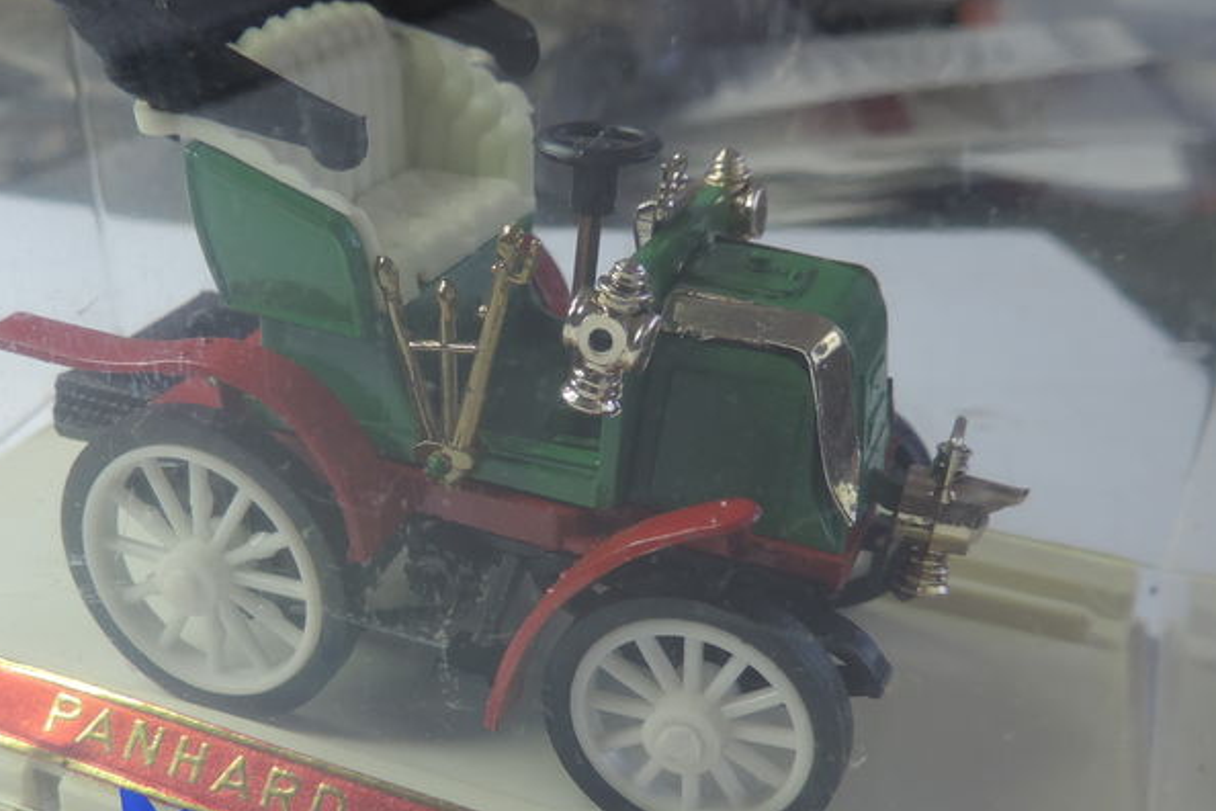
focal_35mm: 42
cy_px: 532
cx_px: 401
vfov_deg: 31.7
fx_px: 1419
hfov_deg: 45.7
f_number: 3
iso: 90
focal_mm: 4.3
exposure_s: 1/30
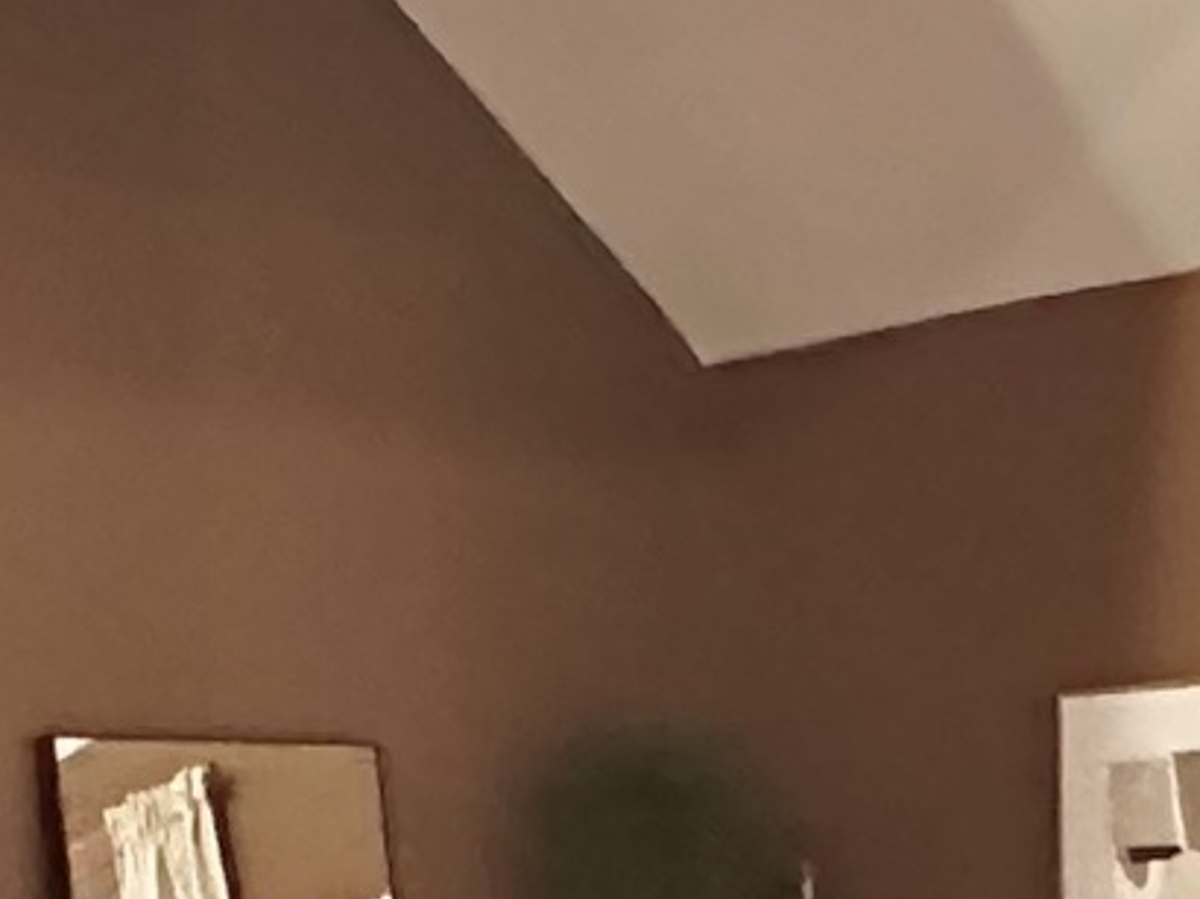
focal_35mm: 105
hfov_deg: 18.7
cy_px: 1309
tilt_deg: -5.1
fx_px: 3638
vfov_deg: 13.4
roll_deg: +1.8
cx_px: 424
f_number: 2.2
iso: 1250
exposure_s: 1/60
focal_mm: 2.22
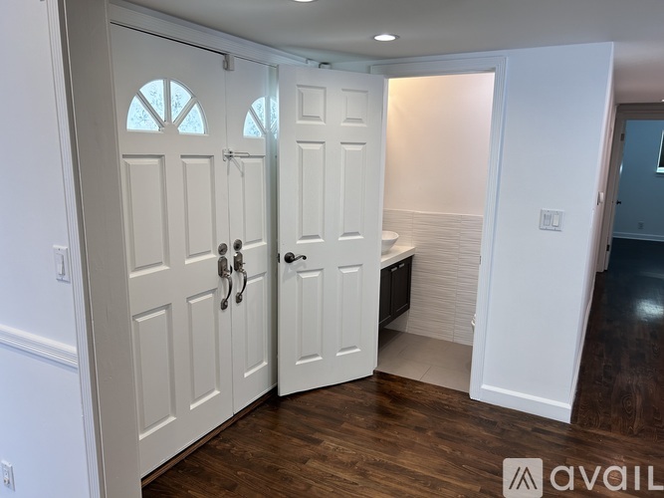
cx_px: 332
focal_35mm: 26
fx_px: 499
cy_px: 249
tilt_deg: -12.5
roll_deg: -0.7
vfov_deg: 53.0
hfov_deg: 67.3
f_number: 1.5
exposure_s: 1/120
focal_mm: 5.7
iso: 50
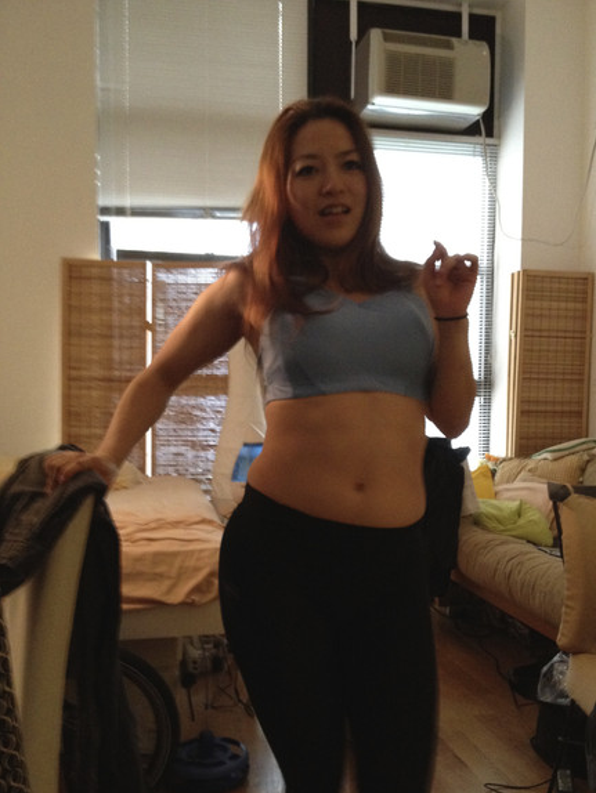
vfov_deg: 47.8
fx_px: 895
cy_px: 441
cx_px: 330
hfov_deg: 36.8
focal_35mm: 39
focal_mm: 4.28
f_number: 2.4
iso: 400
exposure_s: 1/17
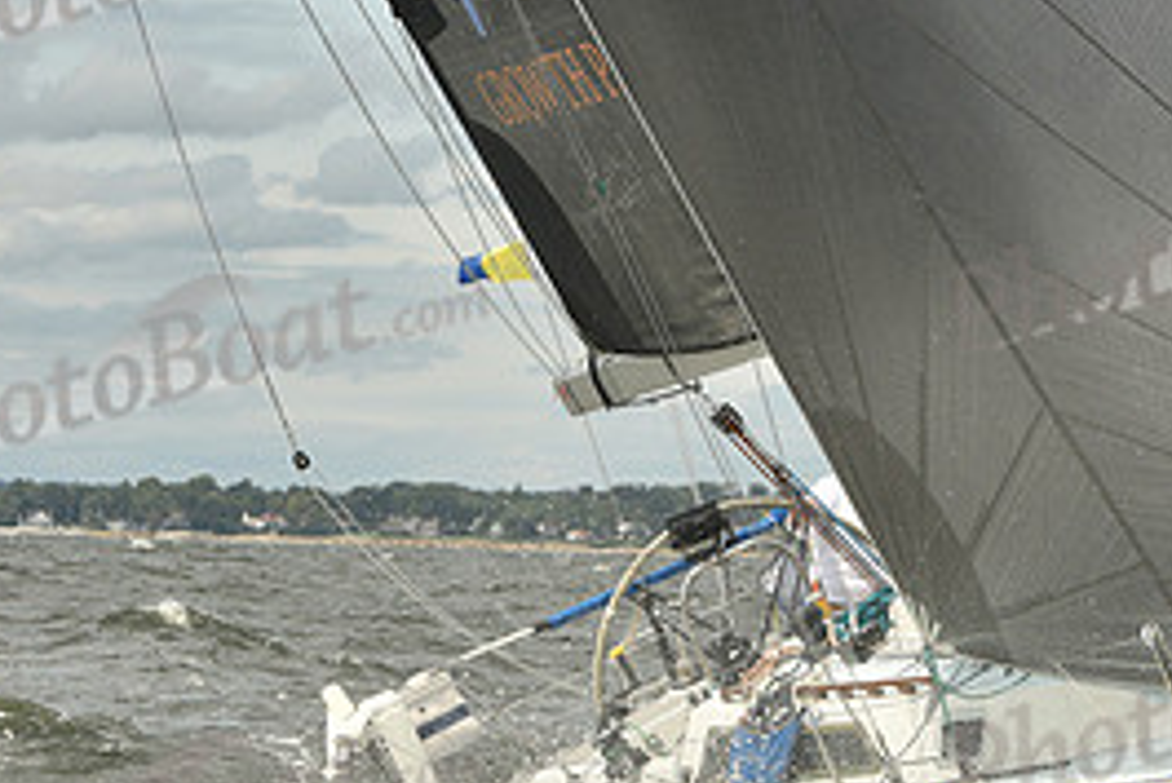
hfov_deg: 10.2
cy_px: 533
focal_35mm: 201
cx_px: 721
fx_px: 6547
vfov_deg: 6.8
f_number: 10
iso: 250
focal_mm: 92
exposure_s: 1/800
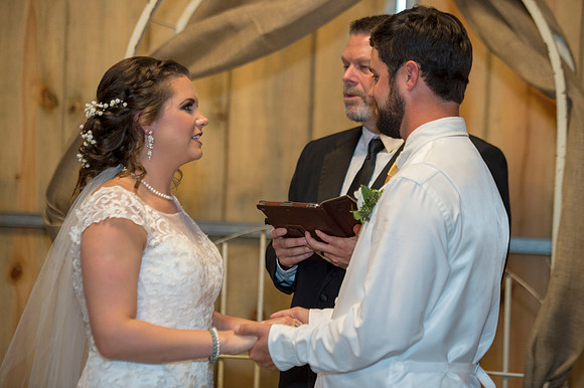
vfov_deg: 11.4
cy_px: 194
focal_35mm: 120
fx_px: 1945
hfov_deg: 17.1
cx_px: 292
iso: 1600
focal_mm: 120
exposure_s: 1/160
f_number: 2.8
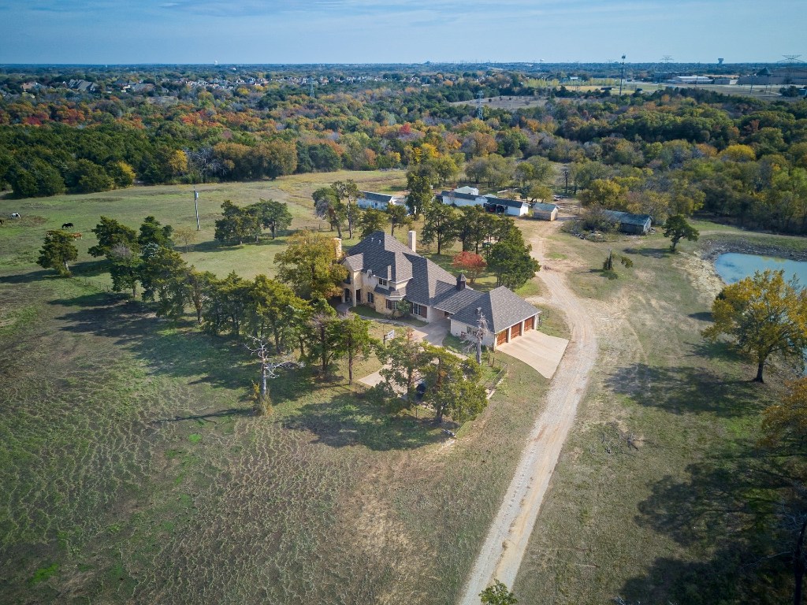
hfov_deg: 67.3
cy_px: 302
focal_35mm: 26
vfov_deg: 53.1
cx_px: 404
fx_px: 606
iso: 100
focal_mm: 4.73
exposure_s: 1/129
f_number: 2.2
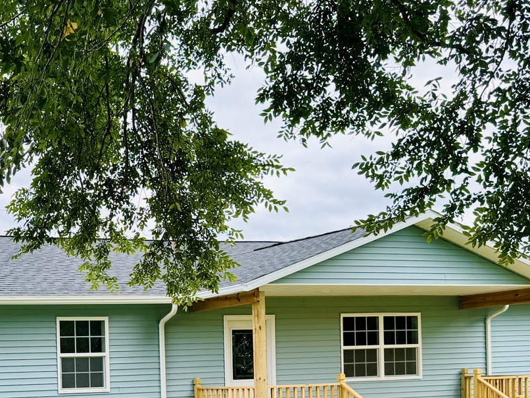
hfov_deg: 29.9
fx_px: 934
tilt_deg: -1.8
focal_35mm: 61
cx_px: 23
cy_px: 402
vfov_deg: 23.0
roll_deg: +1.6
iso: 100
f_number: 1.78
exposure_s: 1/1727
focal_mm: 6.76
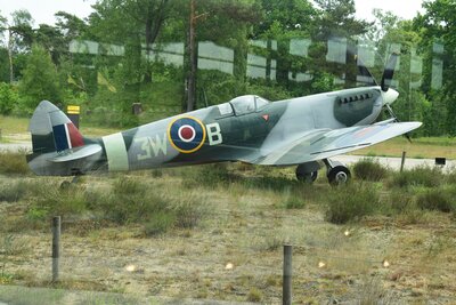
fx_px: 912
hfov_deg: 28.1
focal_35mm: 72
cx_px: 228
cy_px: 152
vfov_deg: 18.9
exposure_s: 1/200
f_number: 10
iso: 400
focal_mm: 48
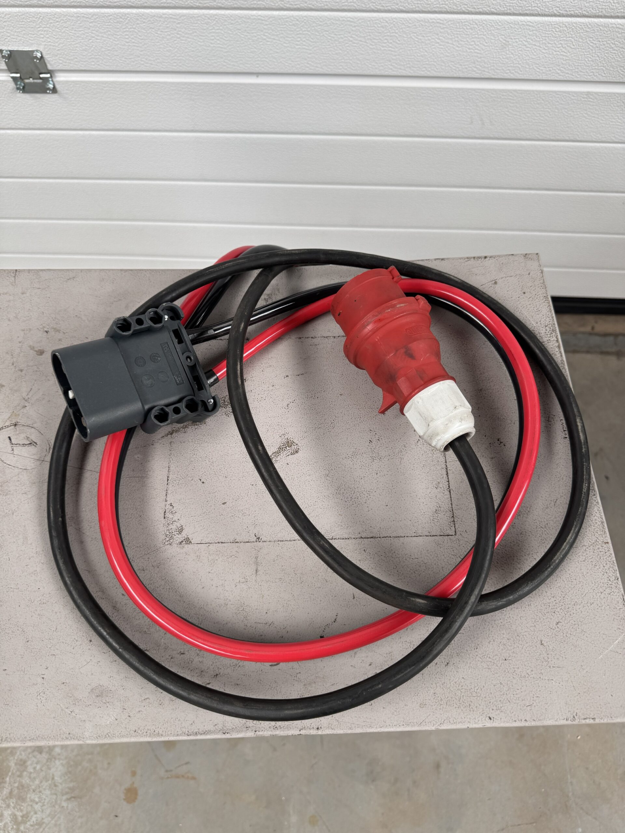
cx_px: 312
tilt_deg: -63.7
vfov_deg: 71.6
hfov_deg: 56.8
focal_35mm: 24
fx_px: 578
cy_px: 416
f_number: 1.78
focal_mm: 6.76
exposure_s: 1/121
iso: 50
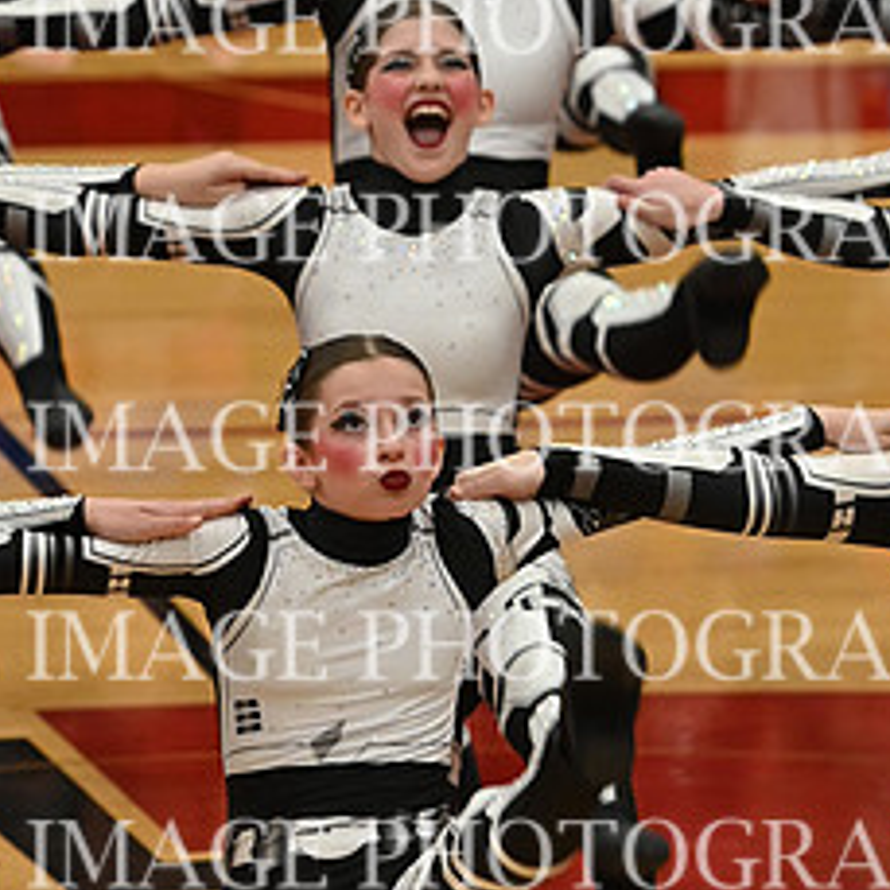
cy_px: 750
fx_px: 13584
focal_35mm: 467
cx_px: 332
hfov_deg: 3.8
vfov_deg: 3.8
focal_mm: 145
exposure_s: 1/400
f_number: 4
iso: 3200
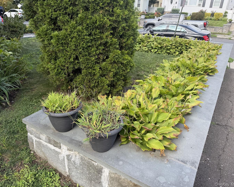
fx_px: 180
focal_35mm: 26
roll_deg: -3.2
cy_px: 90
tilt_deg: -23.6
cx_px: 111
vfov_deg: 54.9
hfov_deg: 66.0
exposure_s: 1/622
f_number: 1.78
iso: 80
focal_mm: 6.76
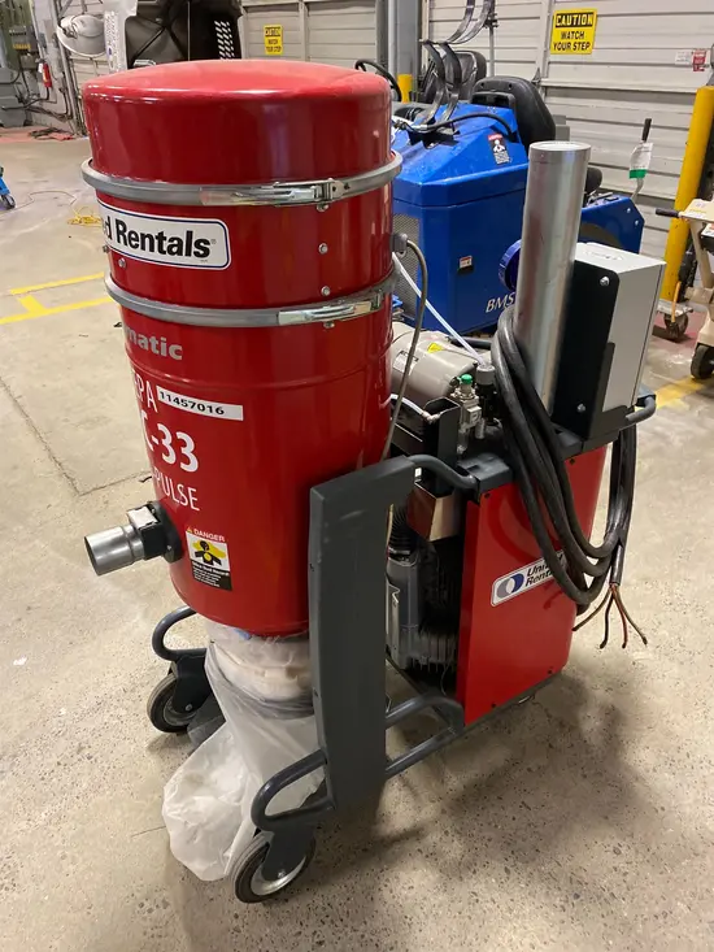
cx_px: 357
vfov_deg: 67.3
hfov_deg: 53.1
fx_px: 715
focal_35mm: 26
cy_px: 476
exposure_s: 1/60
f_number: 1.8
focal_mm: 4.25
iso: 500
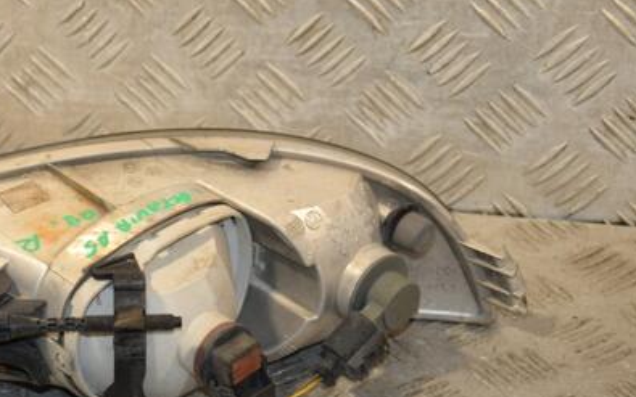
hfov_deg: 14.5
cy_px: 305
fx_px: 2496
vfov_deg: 9.1
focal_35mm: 144
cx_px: 159
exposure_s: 1/200
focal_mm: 62
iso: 800
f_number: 6.3
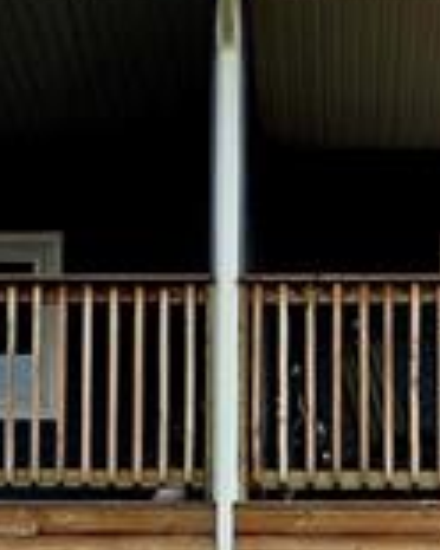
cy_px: 683
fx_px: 2409
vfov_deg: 12.7
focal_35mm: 148
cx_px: 323
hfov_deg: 10.4
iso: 25
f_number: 1.8
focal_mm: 5.4
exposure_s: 1/1429
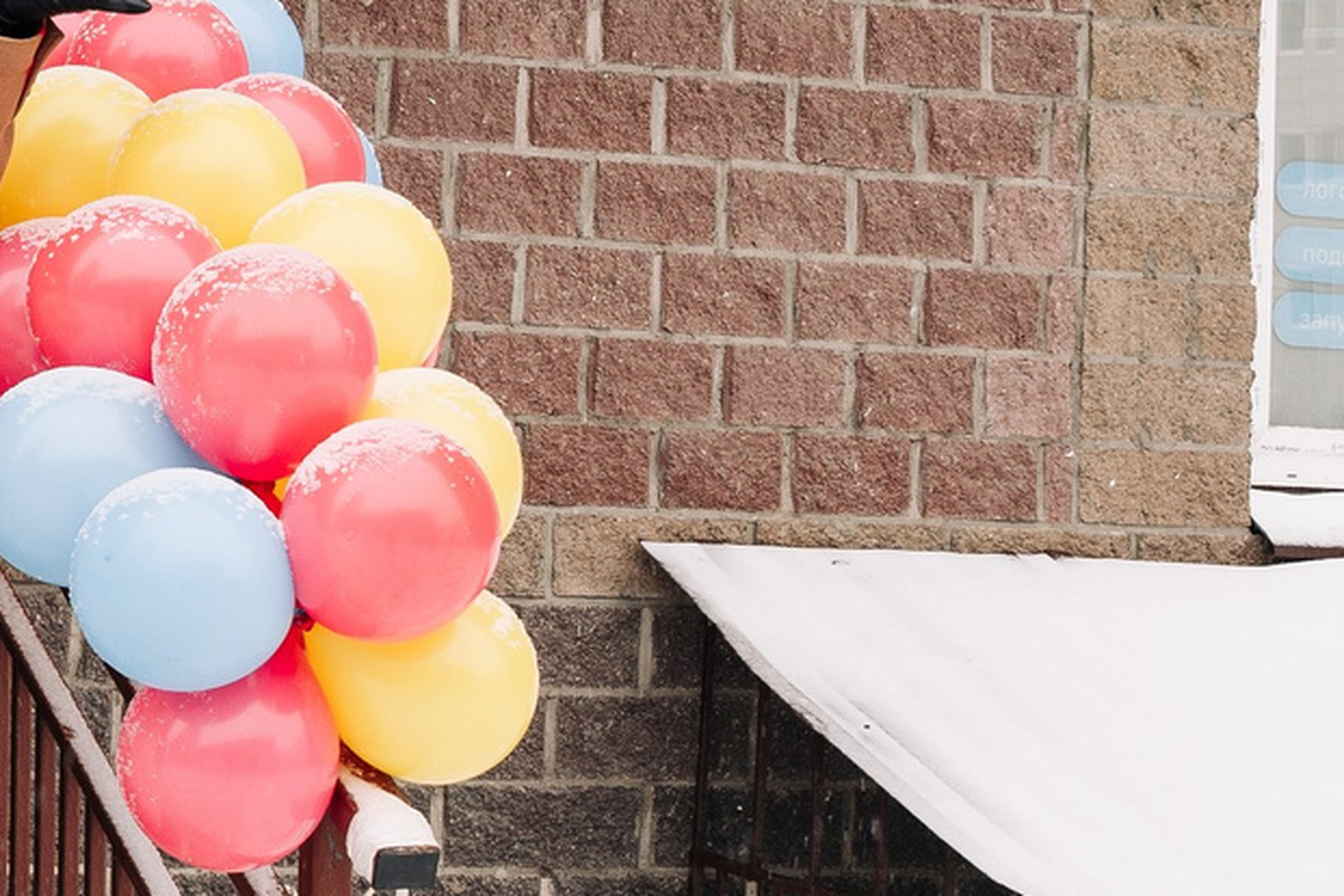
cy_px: 423
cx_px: -232
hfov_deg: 19.5
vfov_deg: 13.8
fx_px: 3696
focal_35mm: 99
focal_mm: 24
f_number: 4.5
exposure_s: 1/125
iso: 160
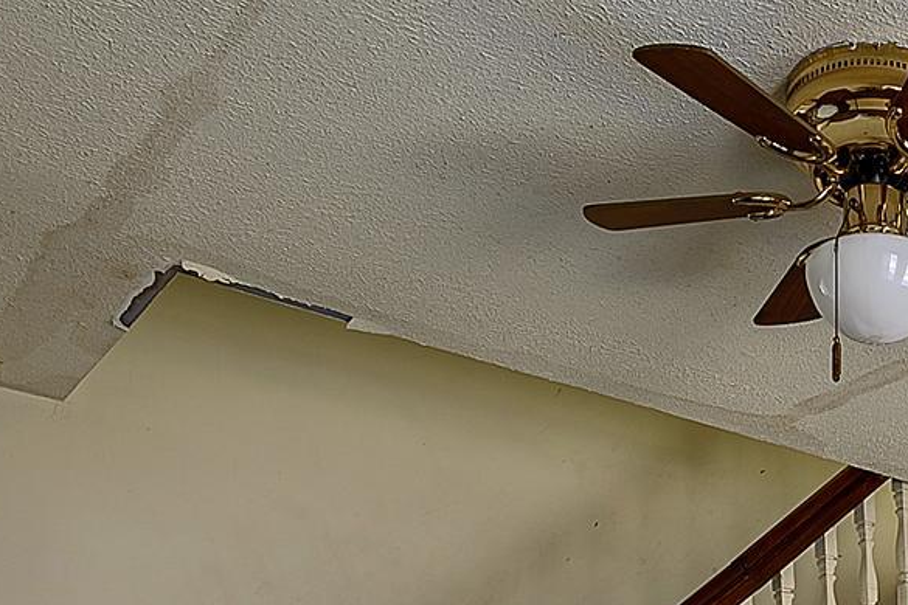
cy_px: 932
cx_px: 996
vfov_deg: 20.4
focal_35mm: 56
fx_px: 1412
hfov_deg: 31.6
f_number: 9
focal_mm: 16
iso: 320
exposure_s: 1/15
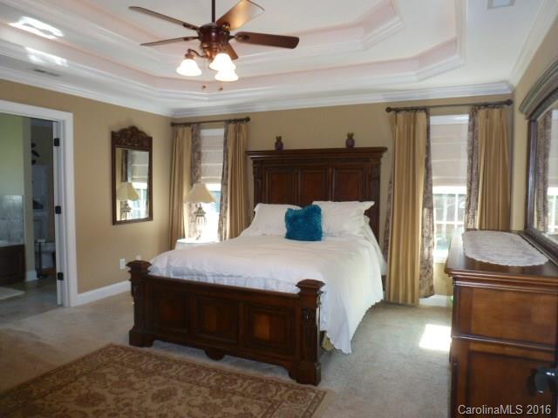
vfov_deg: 56.8
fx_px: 387
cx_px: 279
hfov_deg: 71.6
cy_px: 209
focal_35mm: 24
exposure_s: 1/60
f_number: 3.3
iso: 250
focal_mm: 4.3
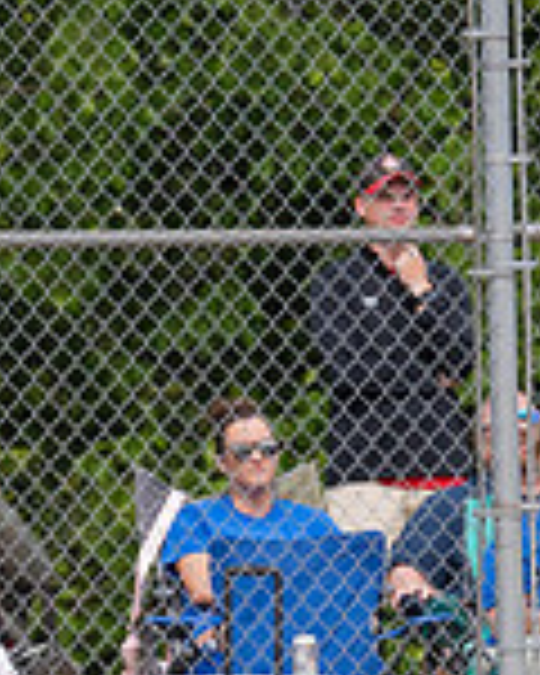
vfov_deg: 1.8
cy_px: 464
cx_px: -338
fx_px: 21735
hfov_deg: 1.4
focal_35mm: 1088
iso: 320
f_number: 5.6
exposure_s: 1/1600
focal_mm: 200
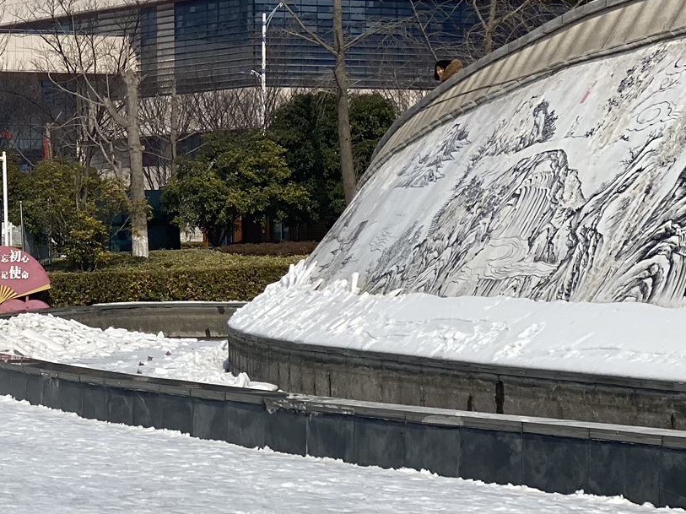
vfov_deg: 11.6
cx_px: -84
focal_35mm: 128
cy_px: 180
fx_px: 2536
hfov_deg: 15.0
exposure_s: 1/3984
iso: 25
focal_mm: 6
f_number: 2
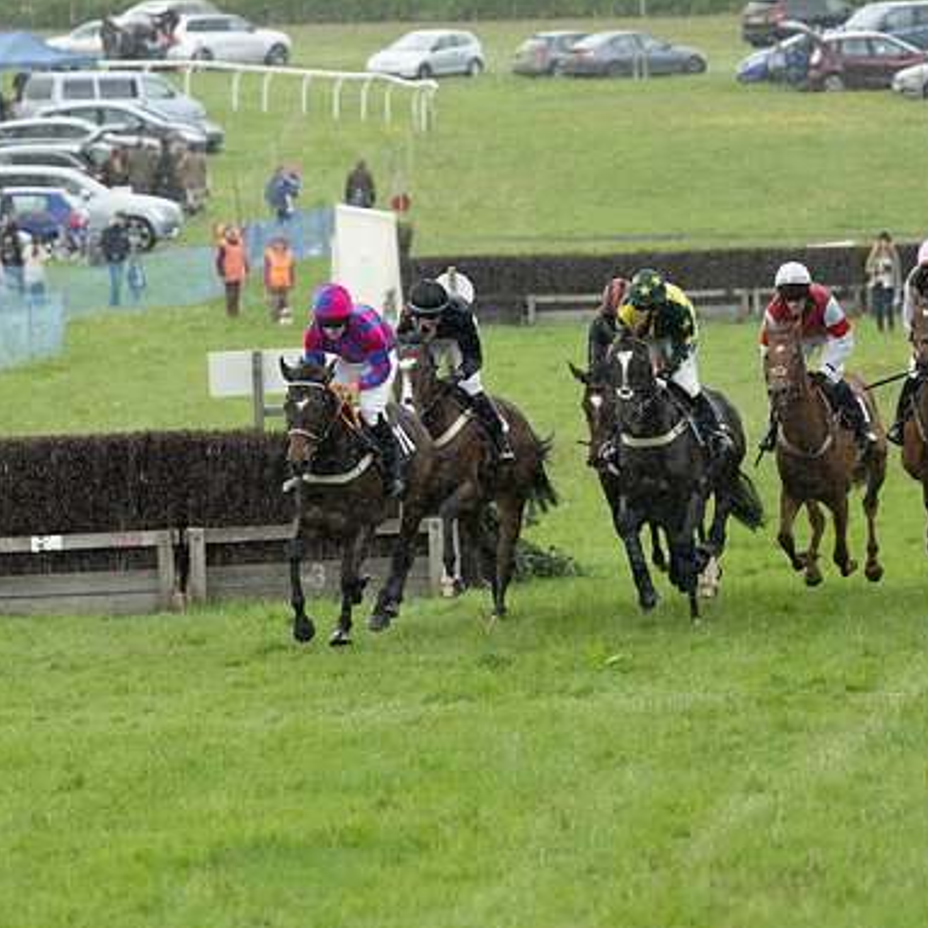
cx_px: 385
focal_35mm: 328
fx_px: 9948
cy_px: 463
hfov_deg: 5.3
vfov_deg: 5.3
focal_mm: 170
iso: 2000
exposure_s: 1/800
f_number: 4
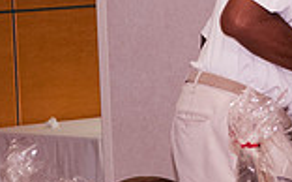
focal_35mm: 313
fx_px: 2487
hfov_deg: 6.7
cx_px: 382
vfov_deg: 4.2
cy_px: -3
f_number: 4
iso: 1250
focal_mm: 55
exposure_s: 1/100
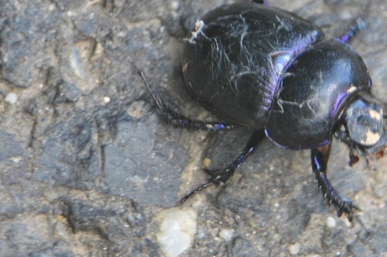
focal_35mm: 530
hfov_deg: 3.9
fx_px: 5694
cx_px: 254
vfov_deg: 2.6
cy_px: 100
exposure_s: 1/125
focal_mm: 220
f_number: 5.3
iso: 900
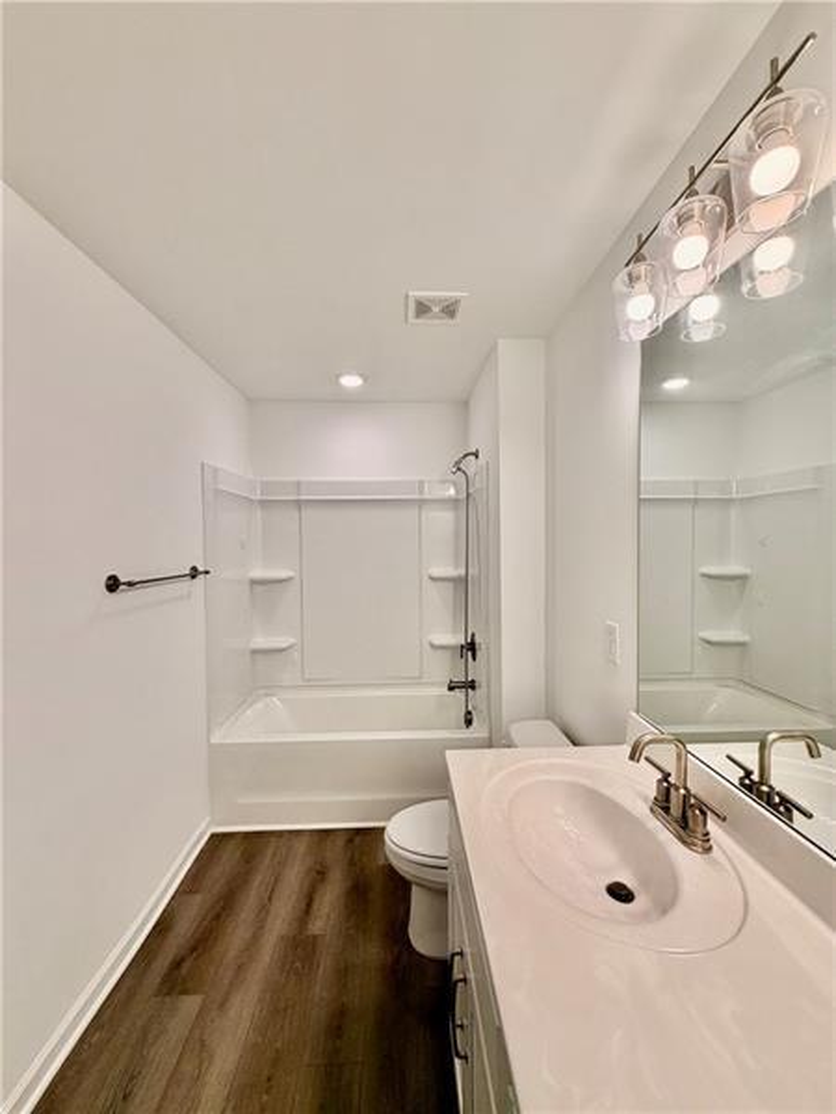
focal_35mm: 14
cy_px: 557
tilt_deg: -0.2
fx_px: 451
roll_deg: +0.4
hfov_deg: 85.7
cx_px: 418
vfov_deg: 102.1
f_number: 2.2
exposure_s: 1/120
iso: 80
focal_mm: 2.22
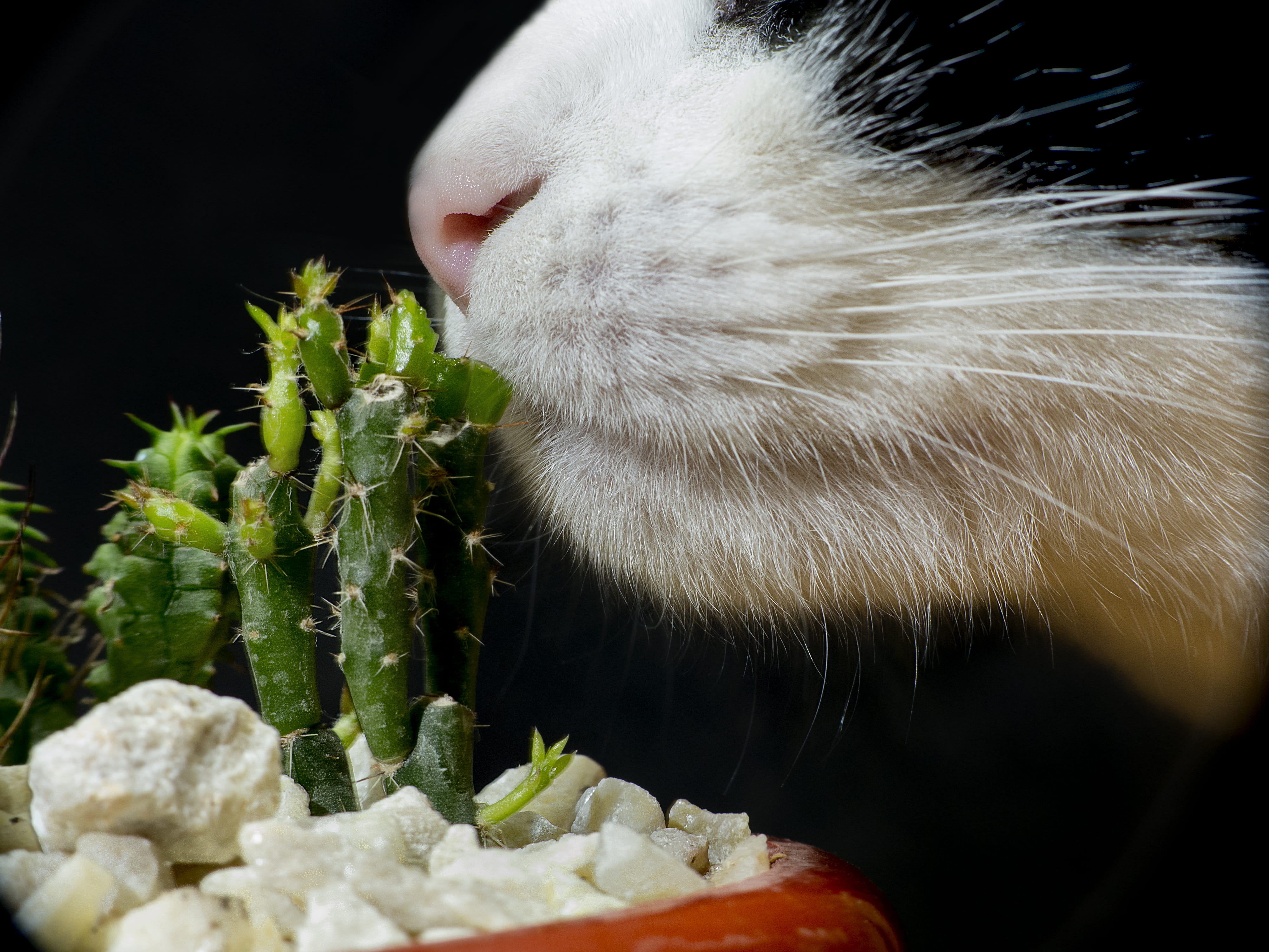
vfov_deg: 28.0
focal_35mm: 52
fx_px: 1906
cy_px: 476
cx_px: 634
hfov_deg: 36.8
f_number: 4
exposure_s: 1/5
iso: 100
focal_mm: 9.4
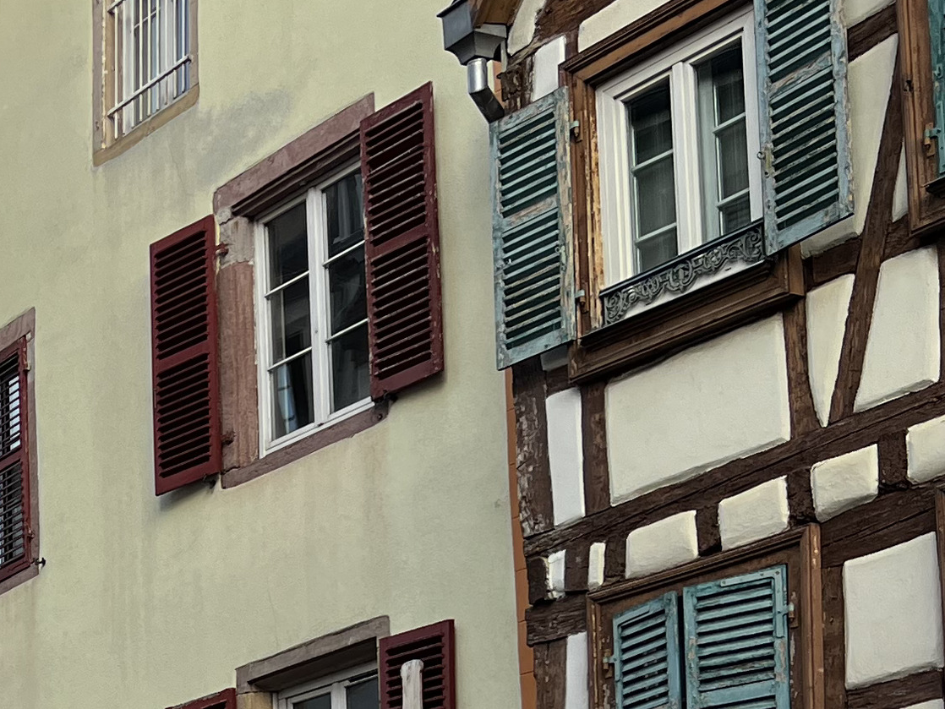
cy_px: 978
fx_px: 2539
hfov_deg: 19.3
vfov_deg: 15.0
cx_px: -308
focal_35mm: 93
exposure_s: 1/558
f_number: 1.5
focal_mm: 5.7
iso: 50
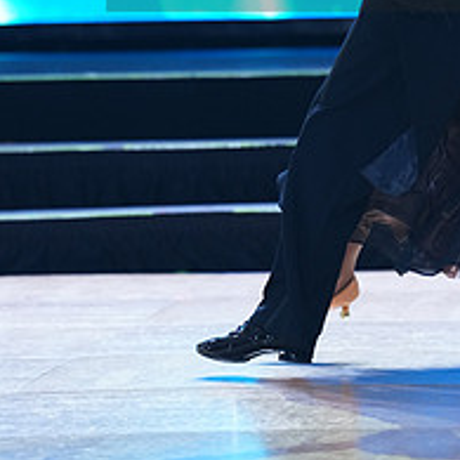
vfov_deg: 4.3
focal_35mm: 403
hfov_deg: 4.3
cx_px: 433
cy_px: -66
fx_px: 6059
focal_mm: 159
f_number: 2.8
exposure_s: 1/500
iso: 1000
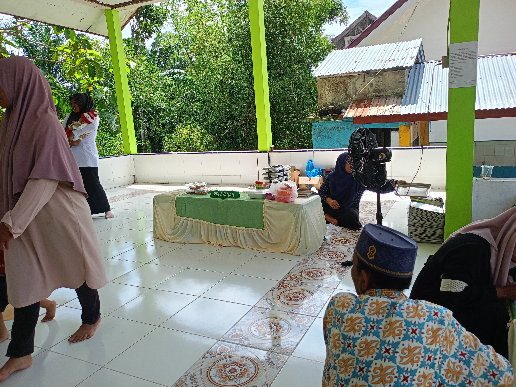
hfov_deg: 61.7
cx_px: 261
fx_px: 432
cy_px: 190
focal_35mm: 29
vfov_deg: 48.2
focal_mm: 4.7
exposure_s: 1/433
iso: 100
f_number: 1.79
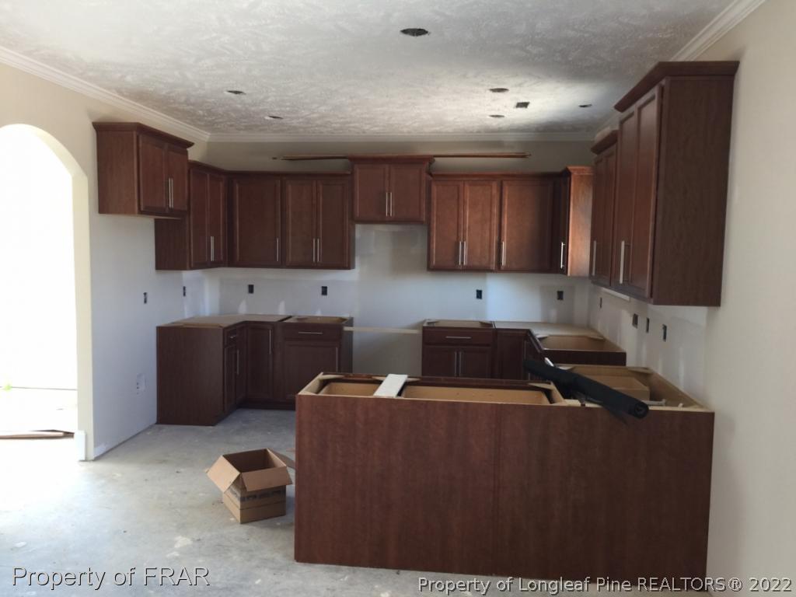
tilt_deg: -2.7
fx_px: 667
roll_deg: -2.3
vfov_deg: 48.2
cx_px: 398
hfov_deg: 61.7
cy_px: 298
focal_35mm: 29
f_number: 2.2
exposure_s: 1/15
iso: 32
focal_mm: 4.15
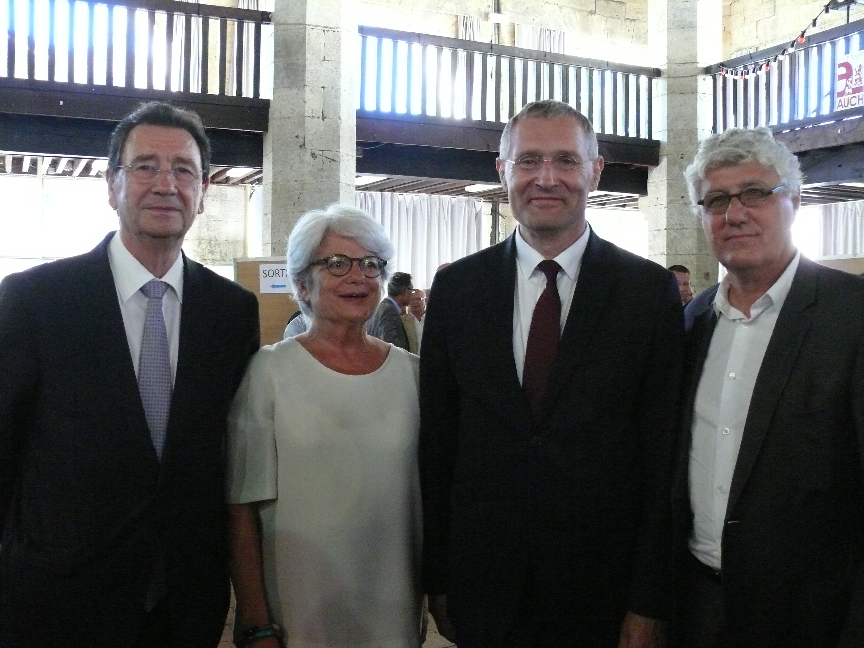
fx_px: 899
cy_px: 324
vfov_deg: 39.7
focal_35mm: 36
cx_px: 432
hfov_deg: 51.4
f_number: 2.8
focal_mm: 7.7
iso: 800
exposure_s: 1/60
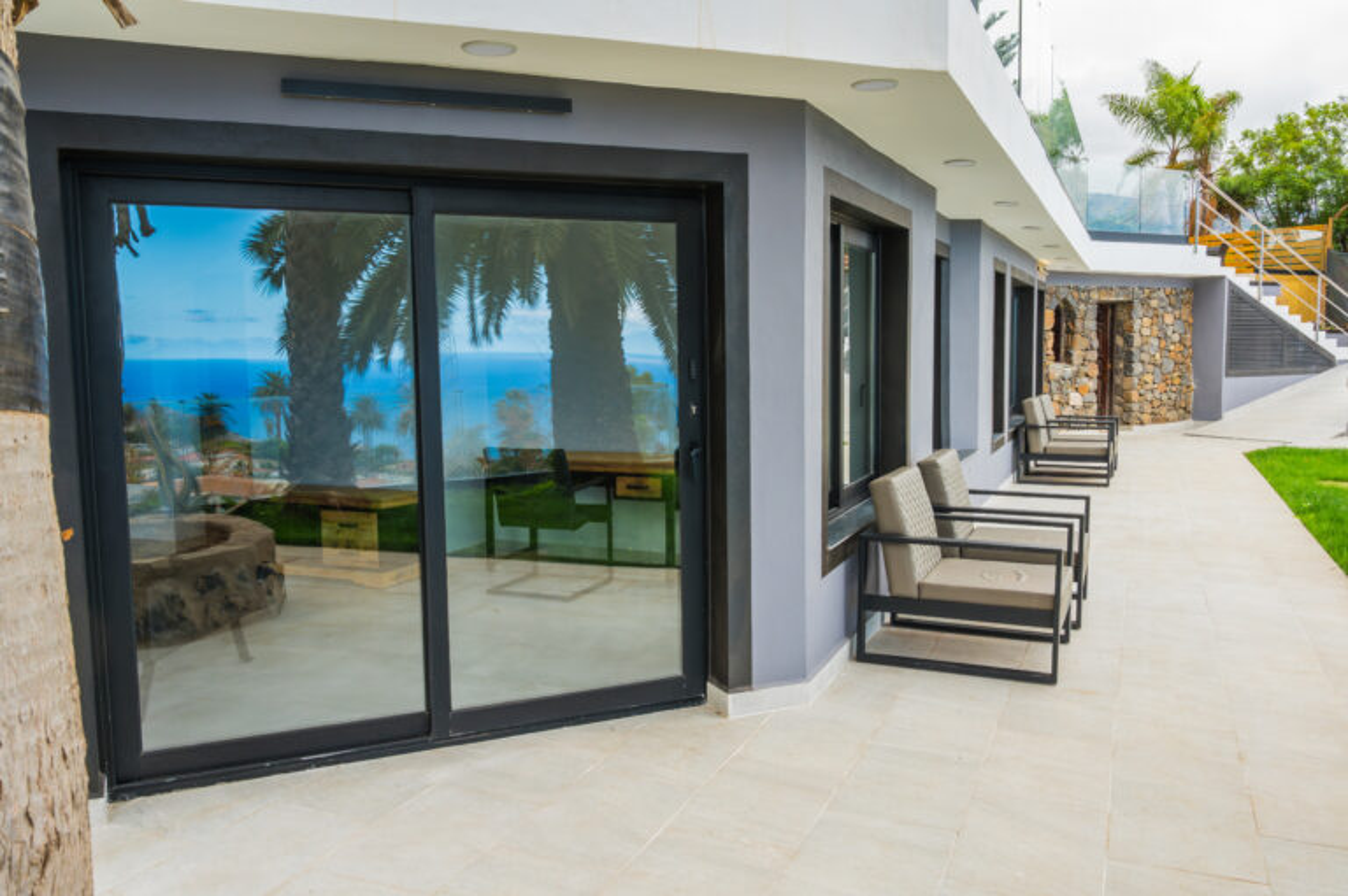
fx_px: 1123
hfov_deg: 62.0
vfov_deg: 43.6
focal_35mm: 30
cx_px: 674
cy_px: 448
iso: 800
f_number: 13
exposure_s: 1/125
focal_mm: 30
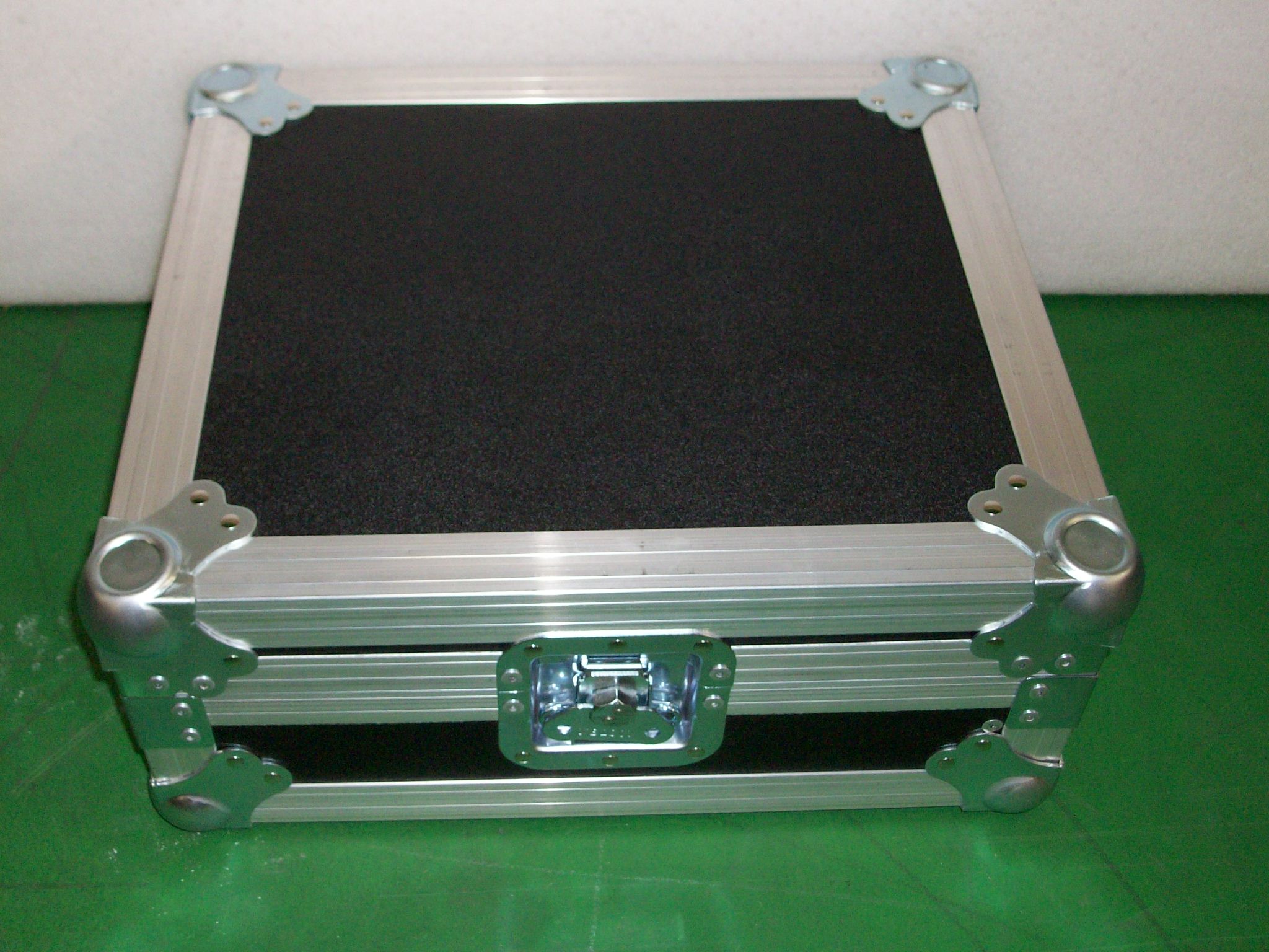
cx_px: 634
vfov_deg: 34.3
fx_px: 1540
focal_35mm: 42
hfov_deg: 44.8
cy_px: 476
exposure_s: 1/46
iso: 160
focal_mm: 7.1
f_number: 3.2
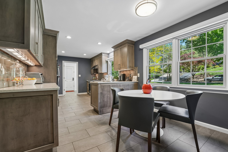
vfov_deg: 77.7
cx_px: 114
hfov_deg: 100.8
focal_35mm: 15
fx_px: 94
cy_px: 76
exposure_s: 1/13
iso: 250
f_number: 7.1
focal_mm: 14.9
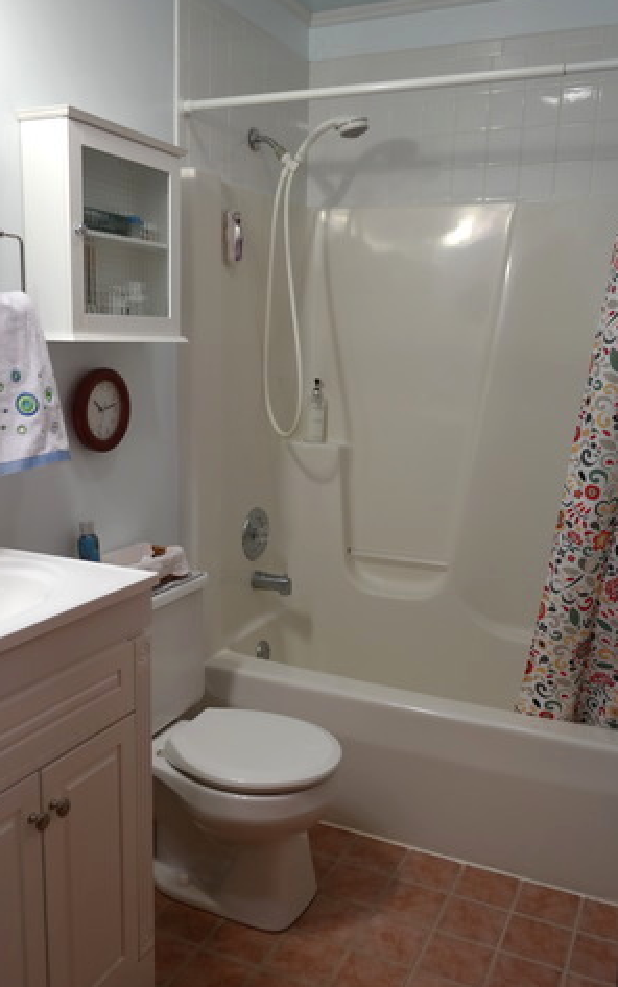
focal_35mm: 31
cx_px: 288
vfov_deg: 61.2
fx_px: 835
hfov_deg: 40.6
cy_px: 495
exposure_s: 1/40
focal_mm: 20
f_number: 3.5
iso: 200
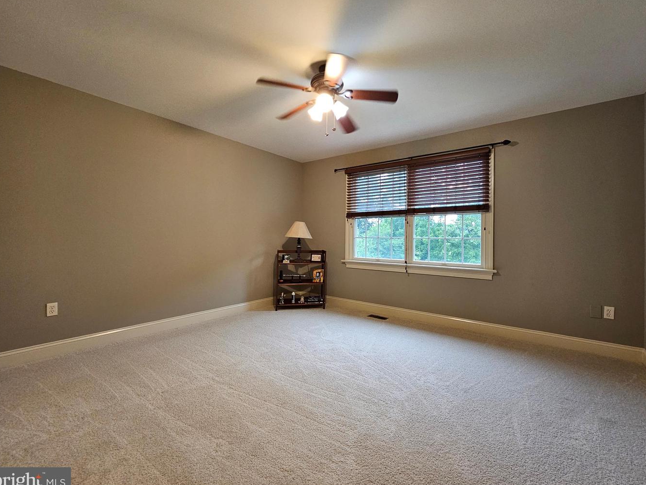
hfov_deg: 102.0
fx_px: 261
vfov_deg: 85.7
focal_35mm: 14
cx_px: 334
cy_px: 234
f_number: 2.2
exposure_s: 1/60
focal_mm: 2.2
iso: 160
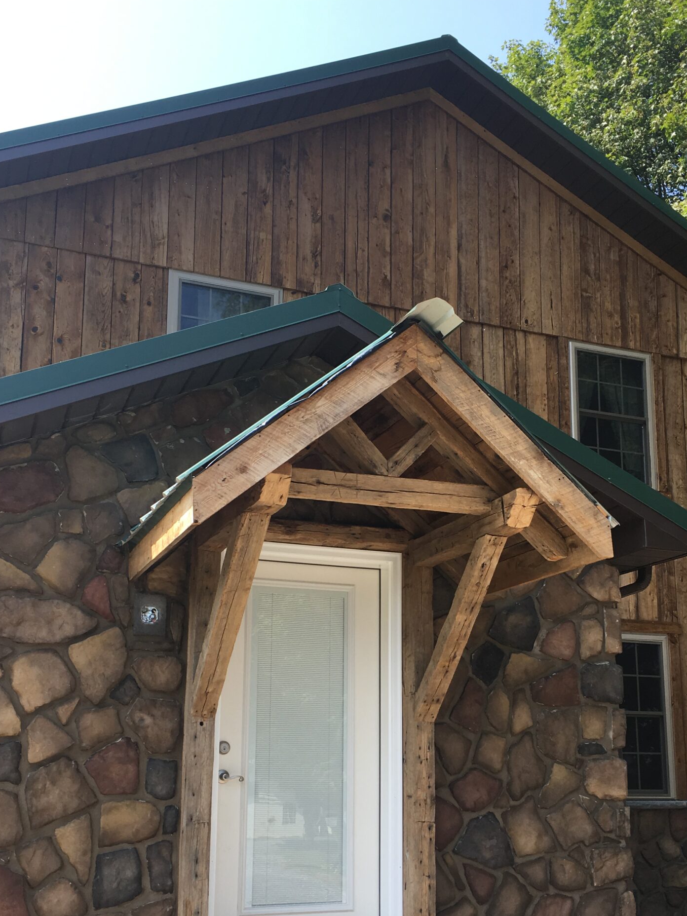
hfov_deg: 35.9
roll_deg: -0.4
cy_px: 562
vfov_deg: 46.5
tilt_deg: +11.4
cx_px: 375
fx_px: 1058
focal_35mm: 40
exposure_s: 1/463
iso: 25
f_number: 2.2
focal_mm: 4.15
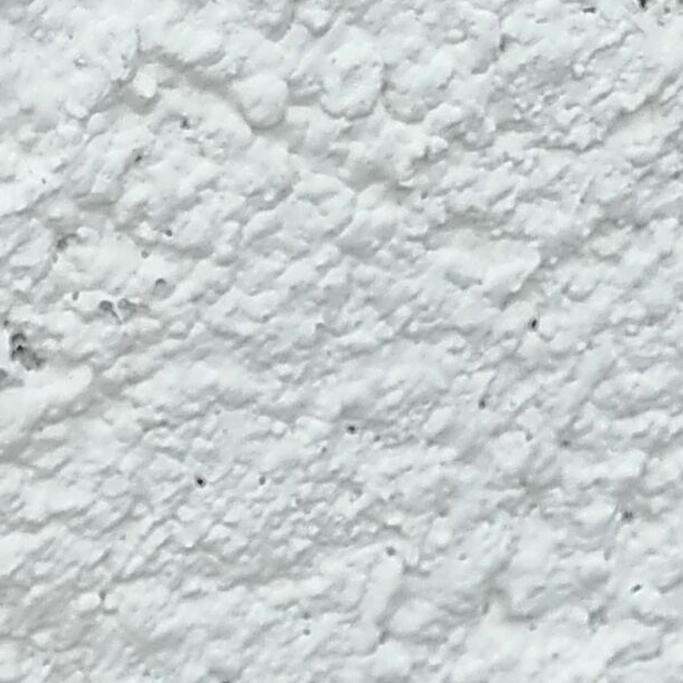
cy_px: 1716
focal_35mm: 155
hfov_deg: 11.2
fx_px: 3460
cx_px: 140
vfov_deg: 9.8
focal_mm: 5.3
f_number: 1.8
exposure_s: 1/107
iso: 50
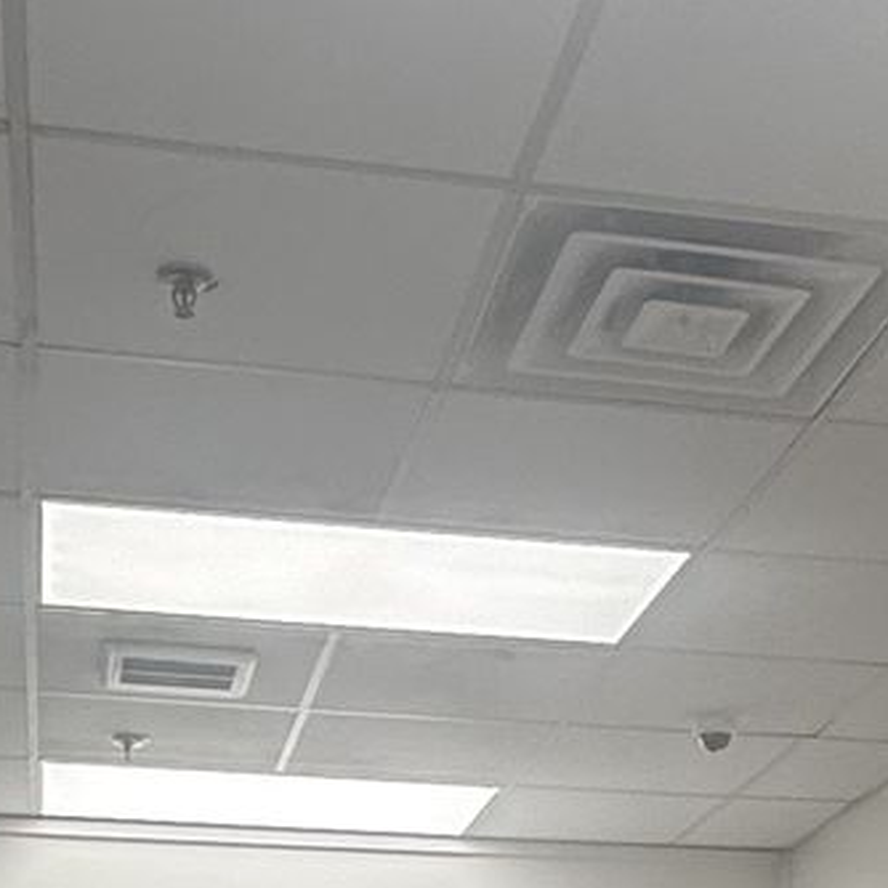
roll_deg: +0.0
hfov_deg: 21.8
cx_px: 601
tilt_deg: -2.3
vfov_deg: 18.3
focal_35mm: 79
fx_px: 2293
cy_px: 1493
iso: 160
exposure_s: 1/120
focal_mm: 2.22
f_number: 2.2
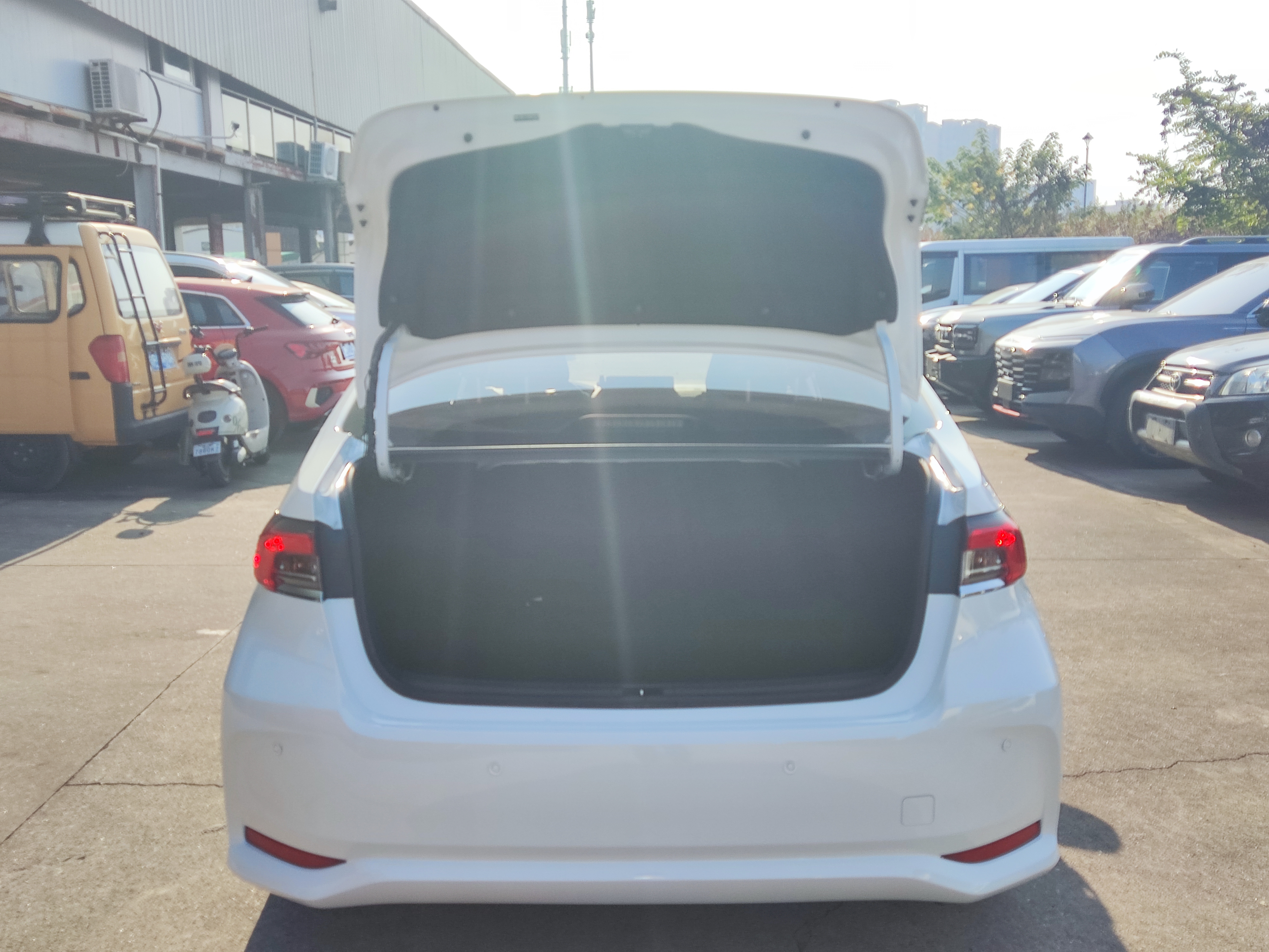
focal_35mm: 35
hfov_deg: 52.6
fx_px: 1283
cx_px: 634
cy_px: 476
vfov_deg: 40.7
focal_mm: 4.71
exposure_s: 1/1783
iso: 50
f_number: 1.79
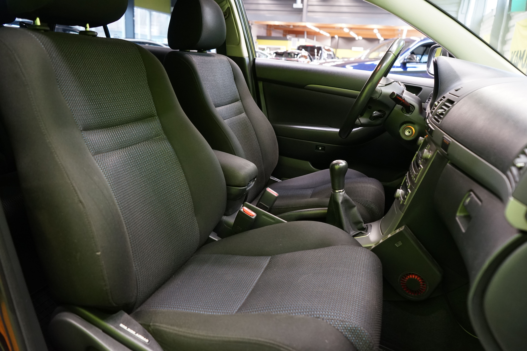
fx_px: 410
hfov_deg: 65.5
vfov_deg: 46.4
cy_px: 176
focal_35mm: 28
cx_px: 264
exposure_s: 1/20
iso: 2000
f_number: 4.5
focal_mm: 28
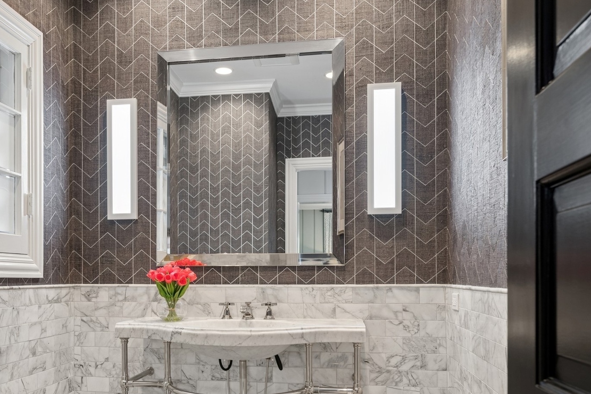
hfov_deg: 54.1
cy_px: 280
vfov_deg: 37.2
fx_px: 575
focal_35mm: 35
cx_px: 238
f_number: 6.7
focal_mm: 24
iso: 200
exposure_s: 1/15
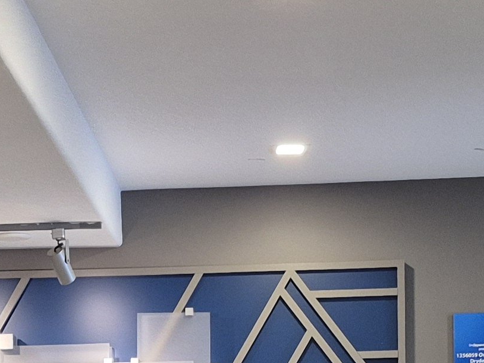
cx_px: 174
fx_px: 1580
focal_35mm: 113
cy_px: 510
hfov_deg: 17.4
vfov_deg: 12.6
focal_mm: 5.4
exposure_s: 1/120
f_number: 1.8
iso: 320
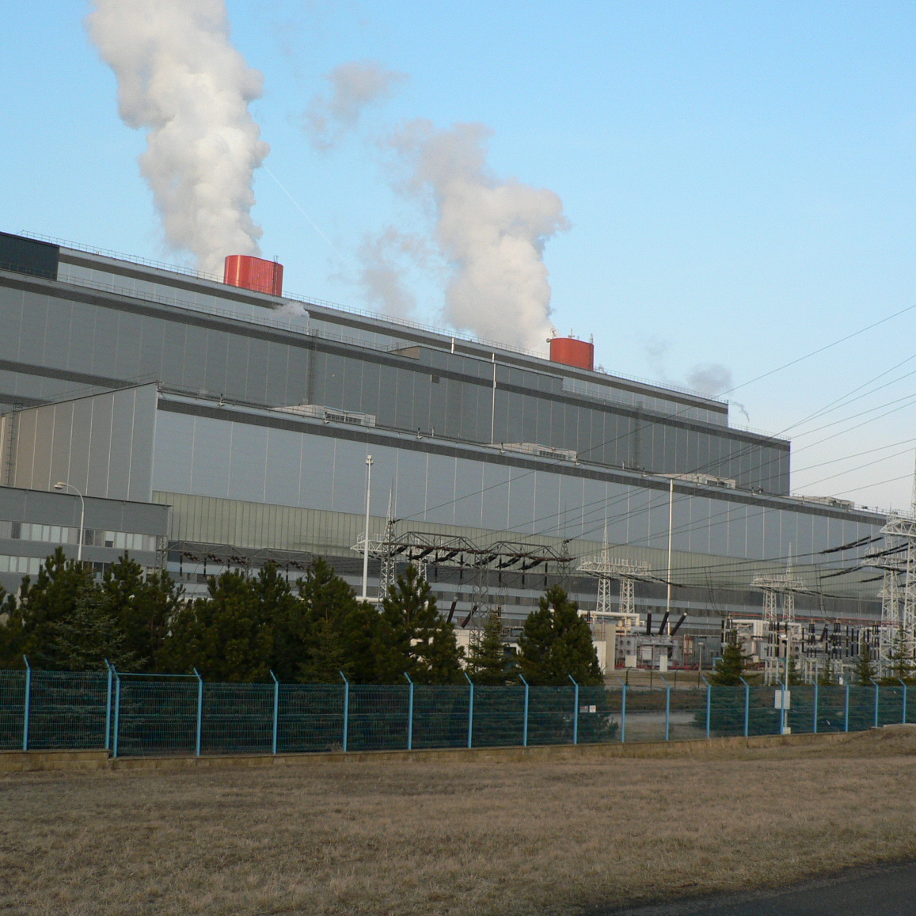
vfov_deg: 38.3
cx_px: 398
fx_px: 1317
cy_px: 471
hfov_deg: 38.3
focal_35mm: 44
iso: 100
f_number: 2.8
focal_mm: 6
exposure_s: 1/500
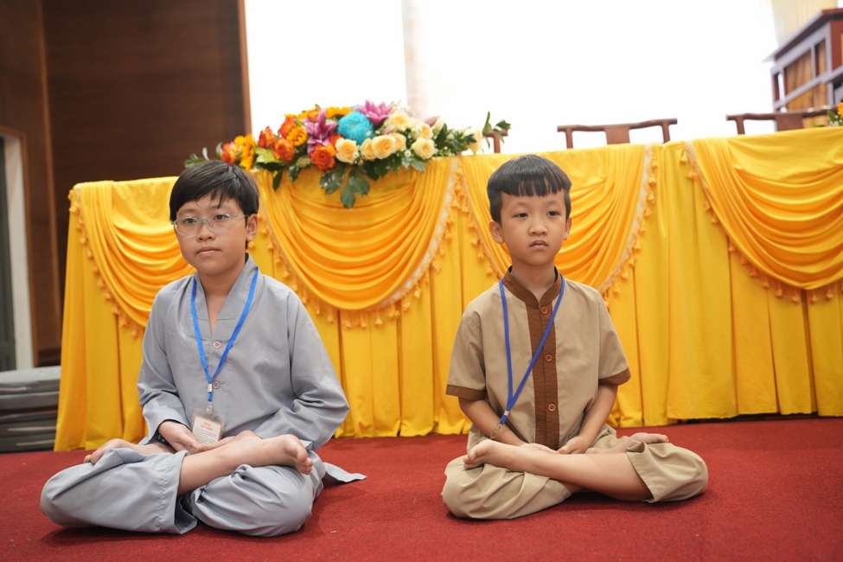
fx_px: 820
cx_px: 422
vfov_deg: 37.9
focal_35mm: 35
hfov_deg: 54.4
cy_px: 281
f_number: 2.5
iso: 2000
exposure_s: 1/160
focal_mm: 35
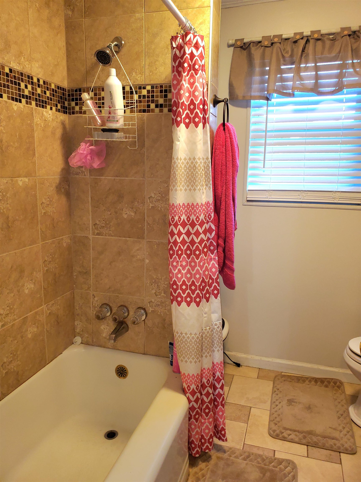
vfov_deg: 67.3
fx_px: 362
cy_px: 241
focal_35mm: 26
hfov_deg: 53.1
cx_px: 180
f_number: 2.4
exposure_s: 1/30
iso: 125
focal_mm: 4.3
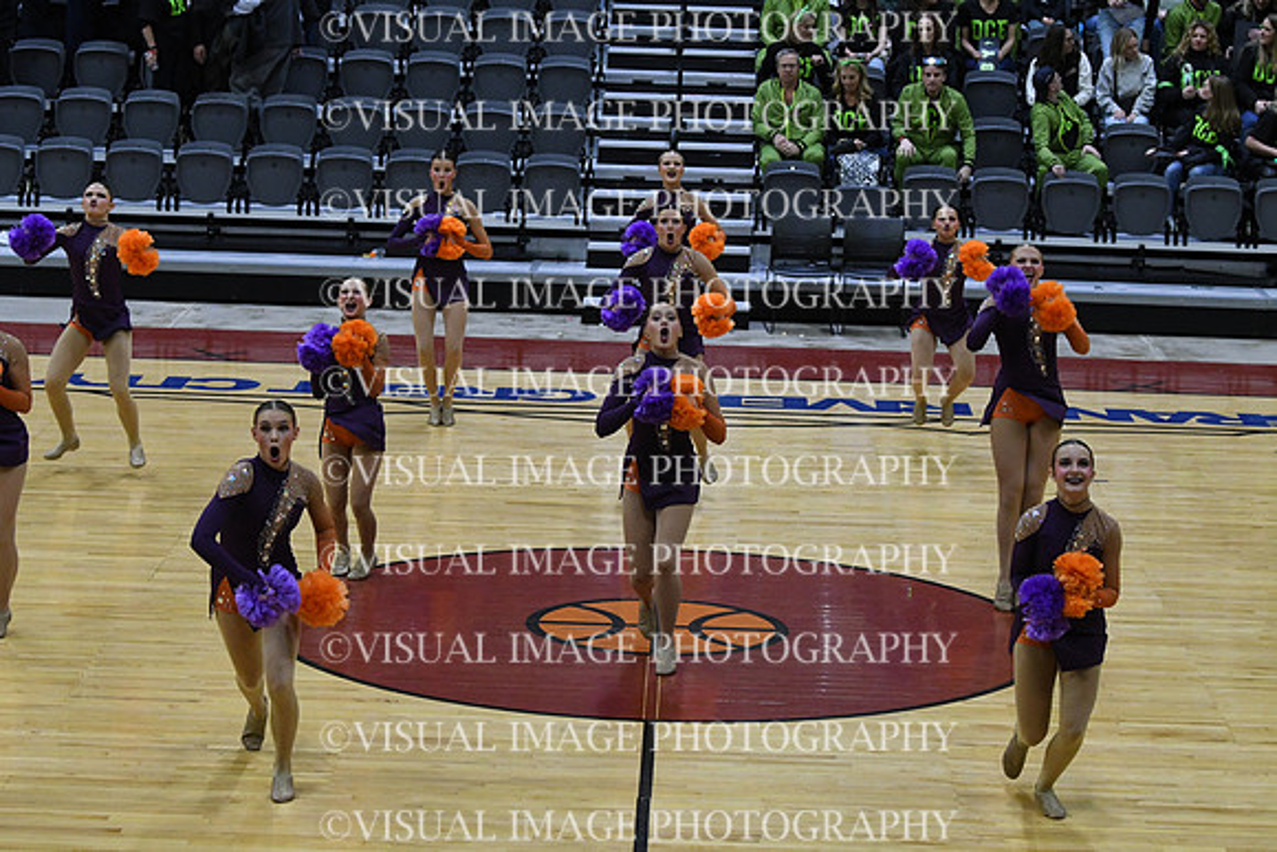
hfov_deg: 19.5
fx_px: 3725
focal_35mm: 105
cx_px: 638
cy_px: 426
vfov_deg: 13.0
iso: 4000
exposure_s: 1/500
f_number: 4
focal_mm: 70
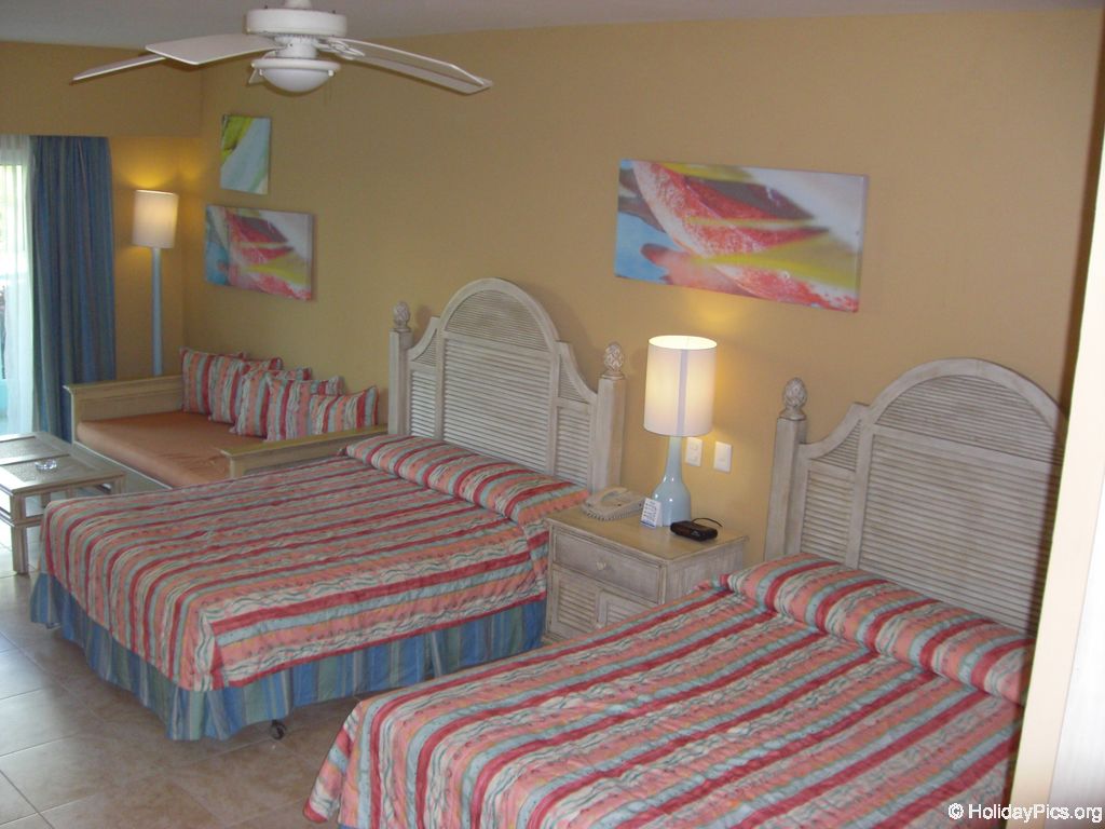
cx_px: 552
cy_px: 414
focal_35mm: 38
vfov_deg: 37.7
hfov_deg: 49.0
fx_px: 1213
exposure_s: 1/60
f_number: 2.7
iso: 200
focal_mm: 6.2
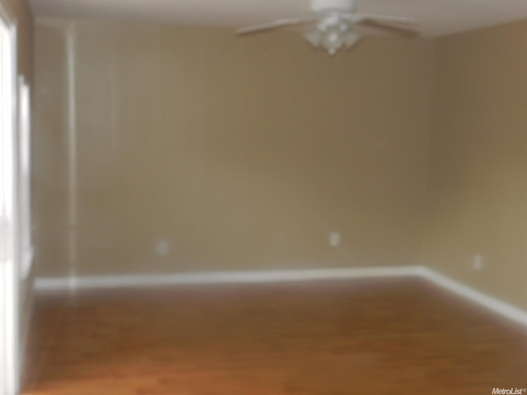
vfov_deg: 31.5
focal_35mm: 46
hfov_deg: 41.3
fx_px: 700
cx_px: 264
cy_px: 198
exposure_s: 1/30
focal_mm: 8.1
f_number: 4.2
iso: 200
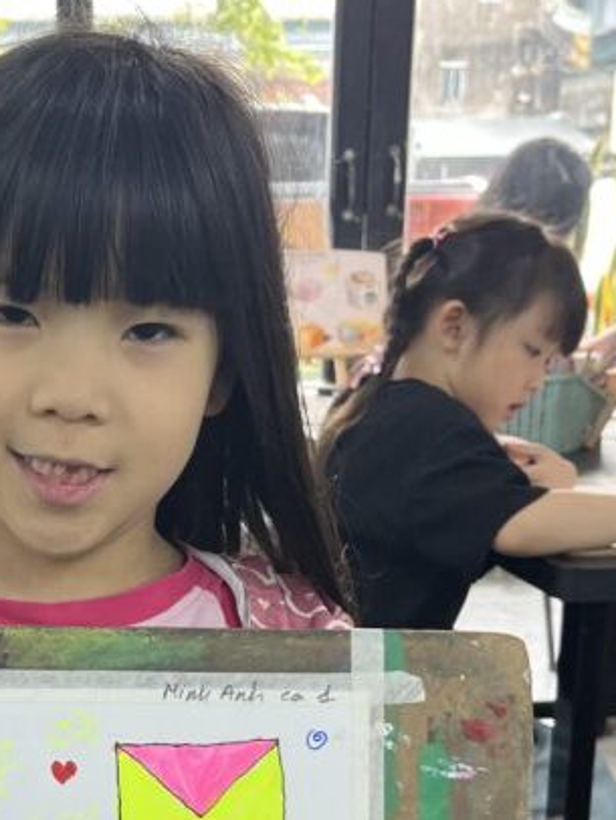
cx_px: 4
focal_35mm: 64
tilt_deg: -15.5
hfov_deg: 22.1
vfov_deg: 29.8
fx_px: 1517
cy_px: 612
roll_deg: +1.5
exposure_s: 1/100
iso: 80
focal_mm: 5.1
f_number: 1.6
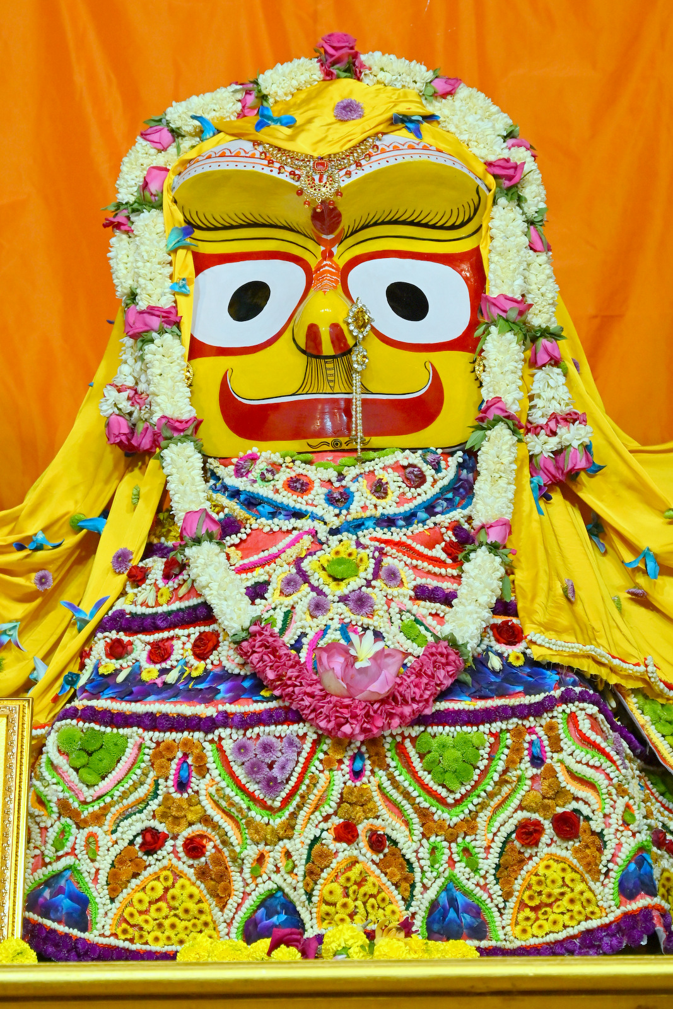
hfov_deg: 10.6
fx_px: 3644
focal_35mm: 130
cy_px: 504
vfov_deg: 15.8
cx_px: 336
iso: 1600
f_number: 6.3
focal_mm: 130
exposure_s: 1/250
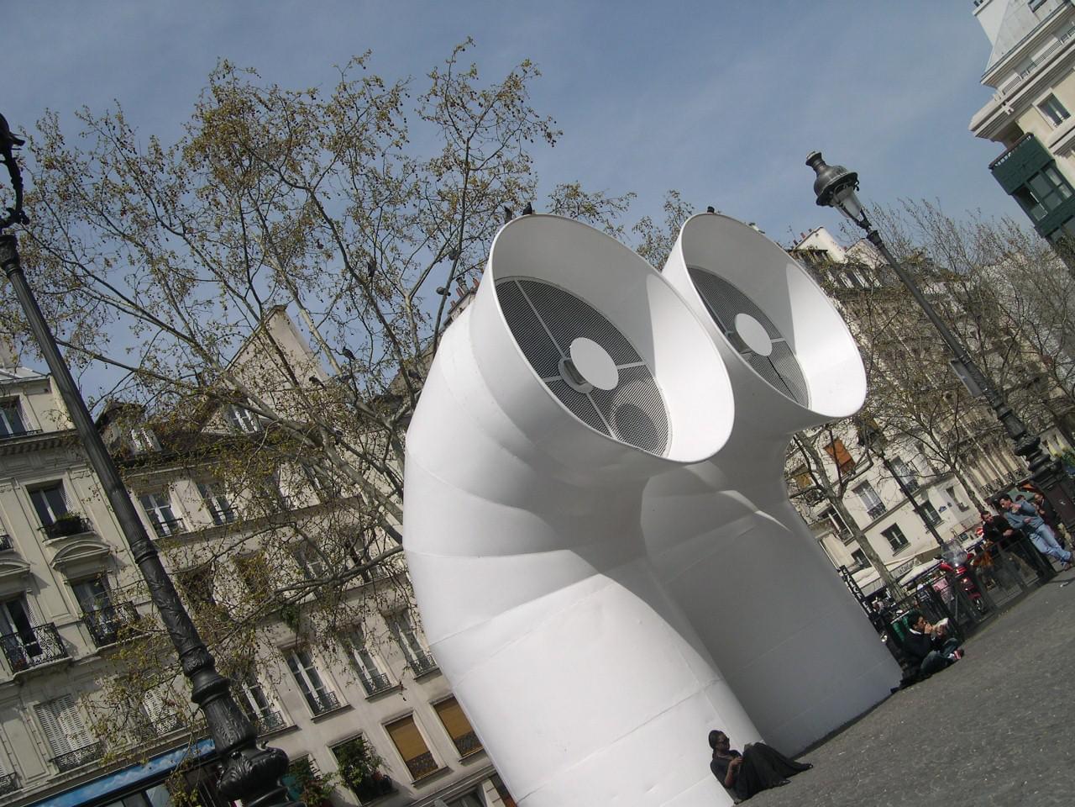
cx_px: 538
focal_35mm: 38
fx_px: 1180
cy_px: 404
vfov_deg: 37.7
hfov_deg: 49.0
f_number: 7.6
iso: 100
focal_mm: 8
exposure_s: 1/408
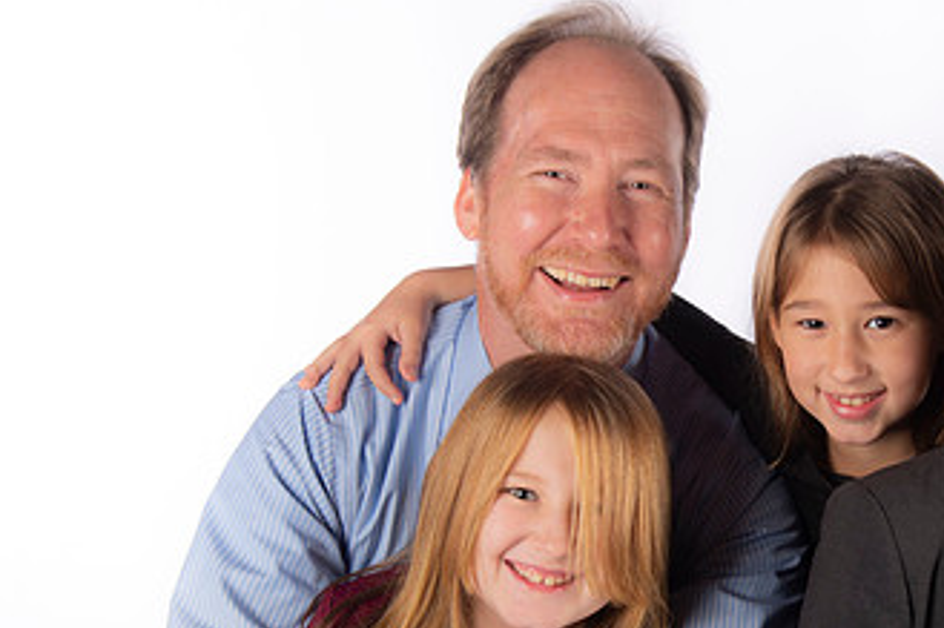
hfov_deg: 20.7
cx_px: 801
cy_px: 505
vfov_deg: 14.0
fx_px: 2542
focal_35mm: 97
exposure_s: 1/200
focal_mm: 55
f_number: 6.3
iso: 100
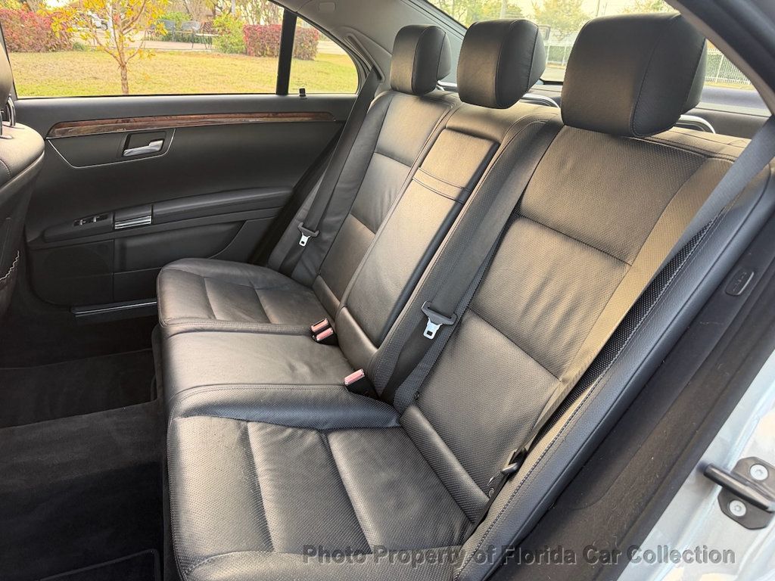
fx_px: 537
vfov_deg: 56.8
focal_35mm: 24
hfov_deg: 71.6
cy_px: 290
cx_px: 388
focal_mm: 6.76
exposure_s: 1/95
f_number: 1.78
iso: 200
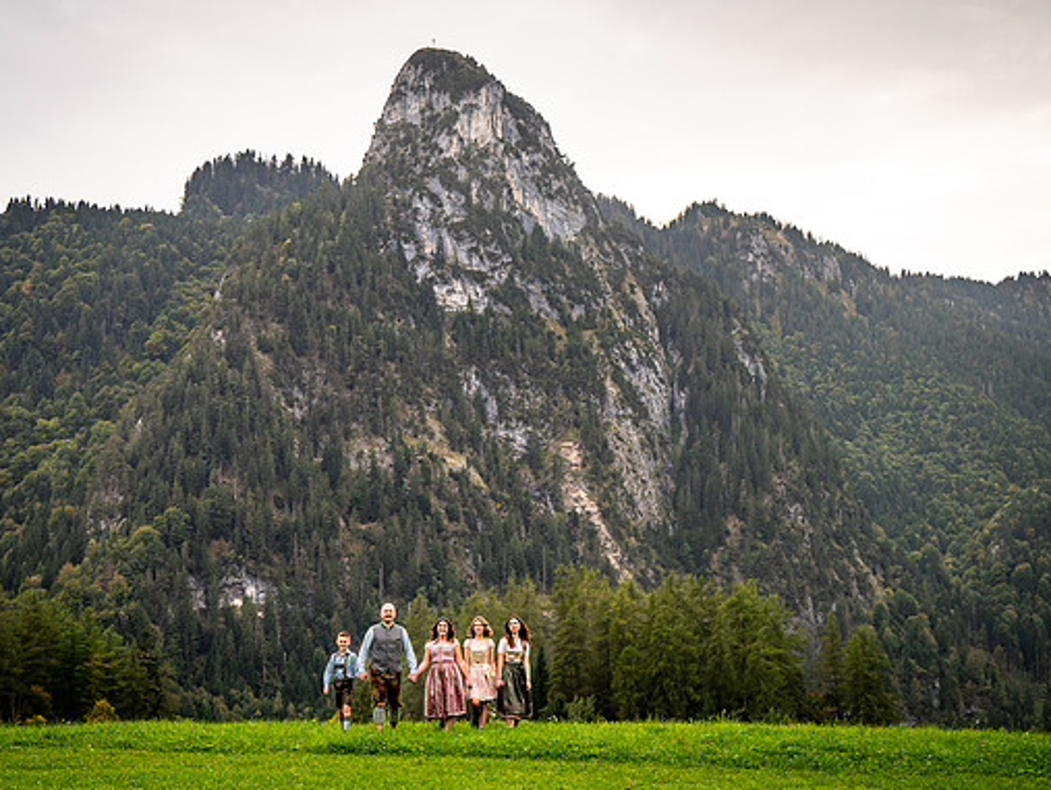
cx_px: 493
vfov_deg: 18.9
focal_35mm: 78
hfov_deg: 25.0
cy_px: 398
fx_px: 2370
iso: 200
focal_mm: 71
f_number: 4
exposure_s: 1/320
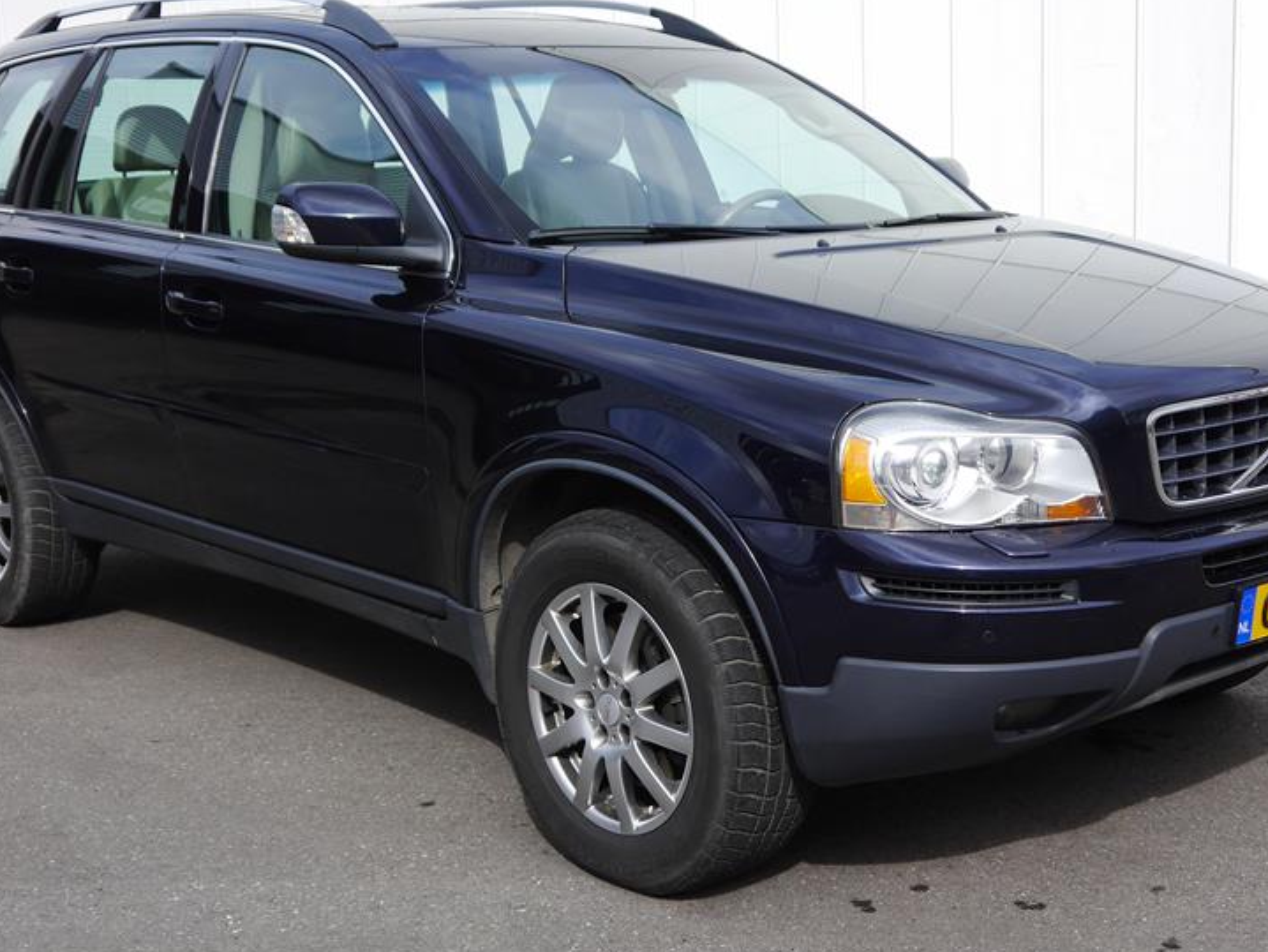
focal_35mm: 54
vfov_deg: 27.1
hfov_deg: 35.5
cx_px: 721
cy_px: 495
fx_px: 1979
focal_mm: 19
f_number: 4.2
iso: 160
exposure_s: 1/800
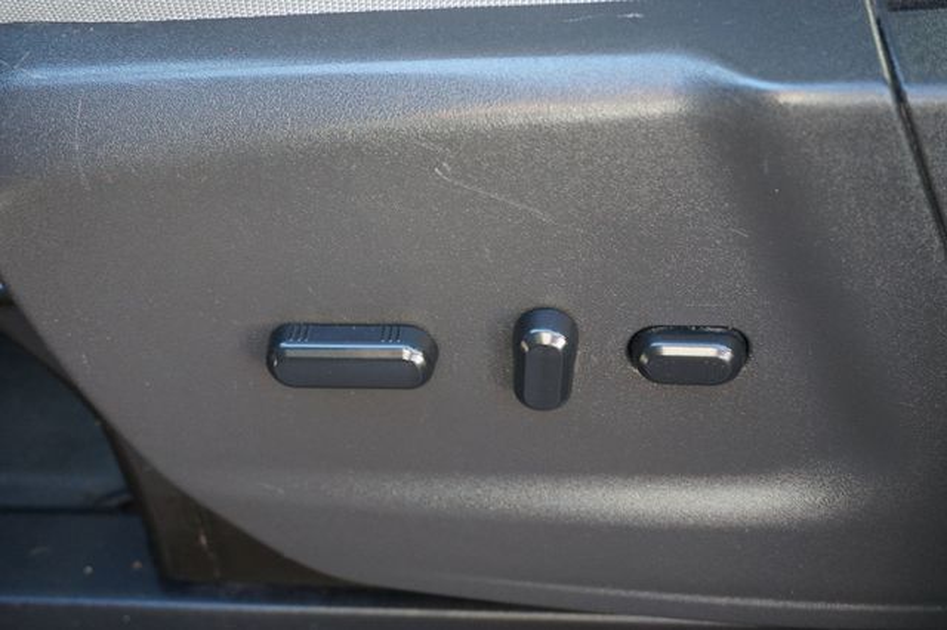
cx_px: 474
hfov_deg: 47.9
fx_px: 1065
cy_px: 315
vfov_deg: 33.0
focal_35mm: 40
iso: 800
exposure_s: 1/60
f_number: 4.5
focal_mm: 27
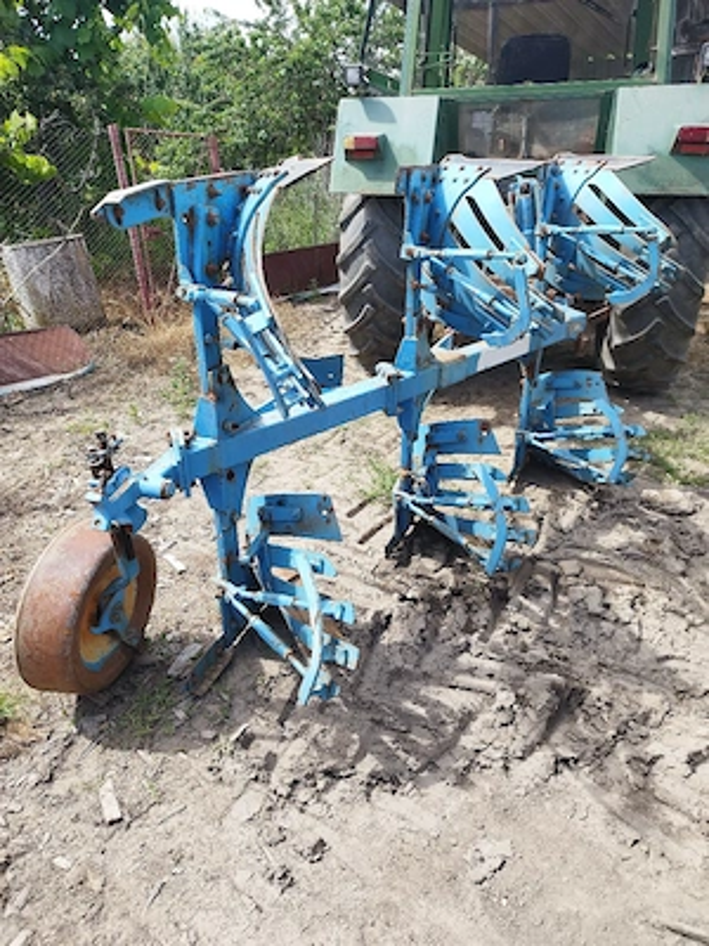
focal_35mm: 24
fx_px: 655
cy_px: 473
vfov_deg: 71.6
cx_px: 354
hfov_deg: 56.8
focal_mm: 5.89
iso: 50
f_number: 1.89
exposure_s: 1/400
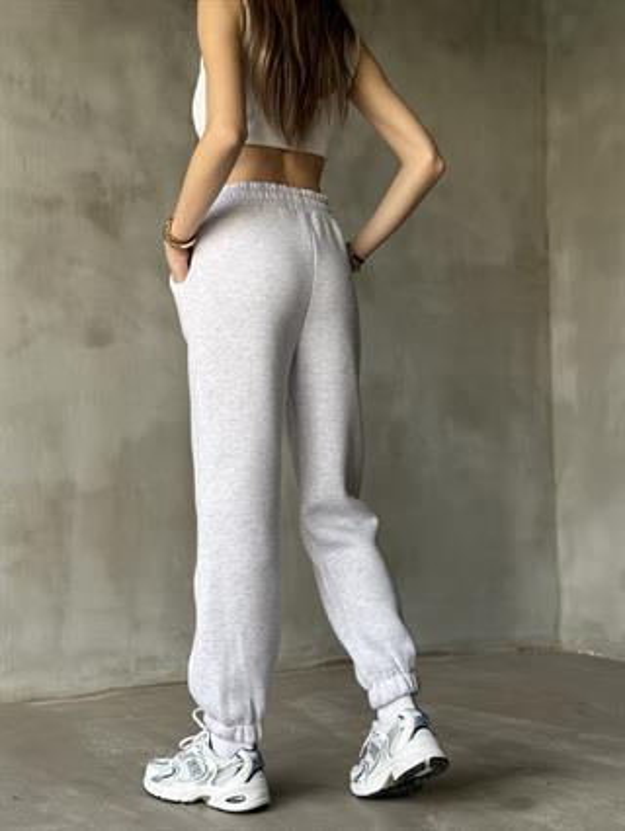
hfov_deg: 30.3
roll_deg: -1.1
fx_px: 1154
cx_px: 312
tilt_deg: +2.9
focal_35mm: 48
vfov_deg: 39.6
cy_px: 416
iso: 125
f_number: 1.78
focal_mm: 6.86
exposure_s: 1/108
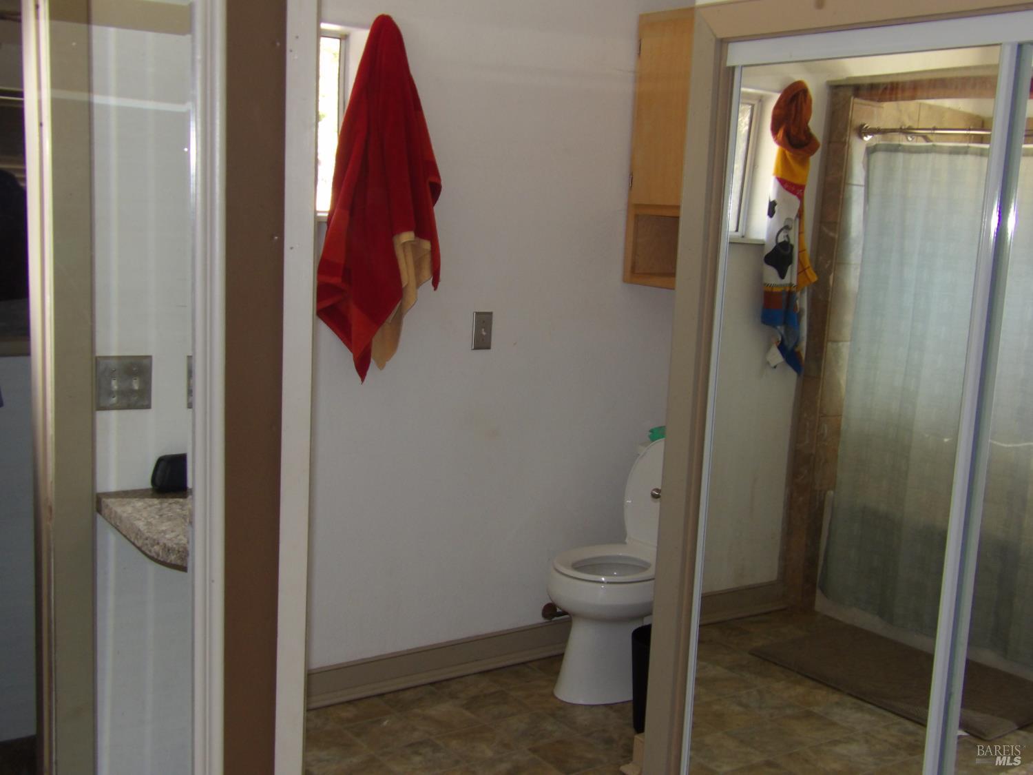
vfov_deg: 36.8
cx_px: 516
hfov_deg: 47.9
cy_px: 388
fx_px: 1164
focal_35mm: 39
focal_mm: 7
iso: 200
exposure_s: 1/33
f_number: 3.7
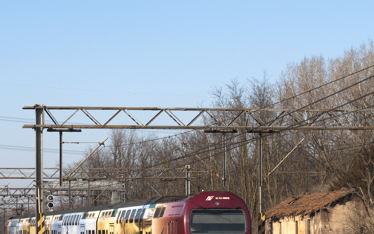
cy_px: 175
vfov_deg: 9.8
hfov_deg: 15.7
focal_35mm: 133
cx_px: 134
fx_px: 1356
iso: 200
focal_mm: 50
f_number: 9
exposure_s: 1/400
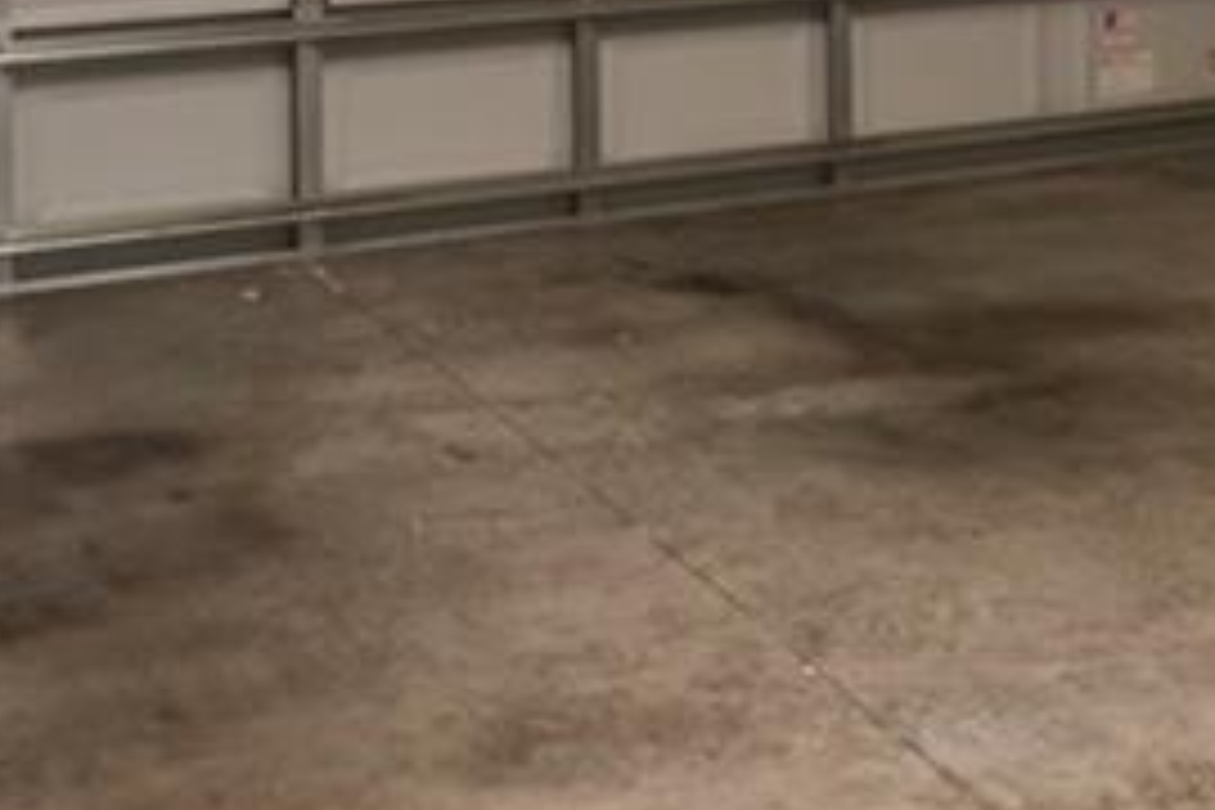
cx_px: 1188
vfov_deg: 15.2
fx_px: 2801
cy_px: -403
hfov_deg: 23.5
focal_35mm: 83
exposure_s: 2.5
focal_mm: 14
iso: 400
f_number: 8
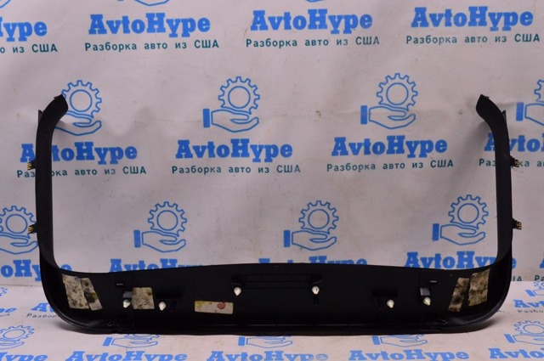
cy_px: 180
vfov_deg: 29.8
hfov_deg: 43.7
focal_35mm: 45
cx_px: 272
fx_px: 679
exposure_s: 1/125
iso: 1600
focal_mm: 30
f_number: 8
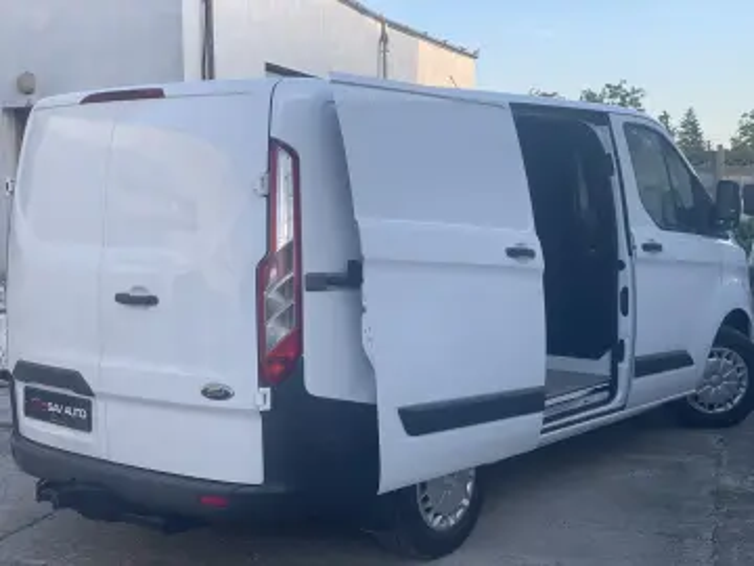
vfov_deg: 28.0
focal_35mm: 52
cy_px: 283
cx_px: 377
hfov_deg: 36.8
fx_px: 1133
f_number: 2
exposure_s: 1/261
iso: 32
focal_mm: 6
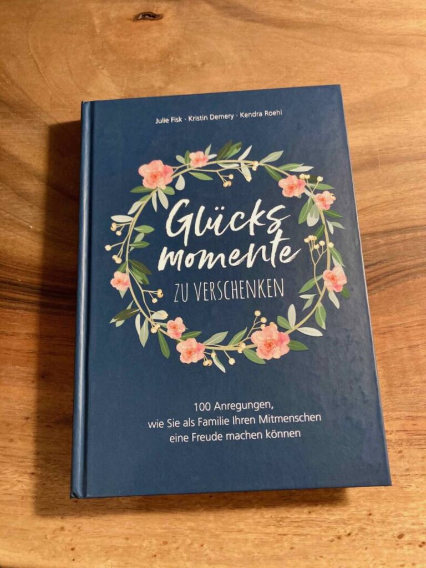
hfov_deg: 49.7
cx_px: 213
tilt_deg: -74.6
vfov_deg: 63.4
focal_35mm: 28
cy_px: 284
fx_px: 459
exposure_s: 1/33
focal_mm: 3.99
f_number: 1.8
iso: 320
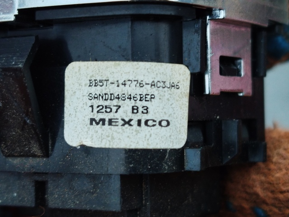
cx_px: 144
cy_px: 108
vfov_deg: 20.4
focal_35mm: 72
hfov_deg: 27.0
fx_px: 601
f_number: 1.7
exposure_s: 1/33
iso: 200
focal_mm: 5.31
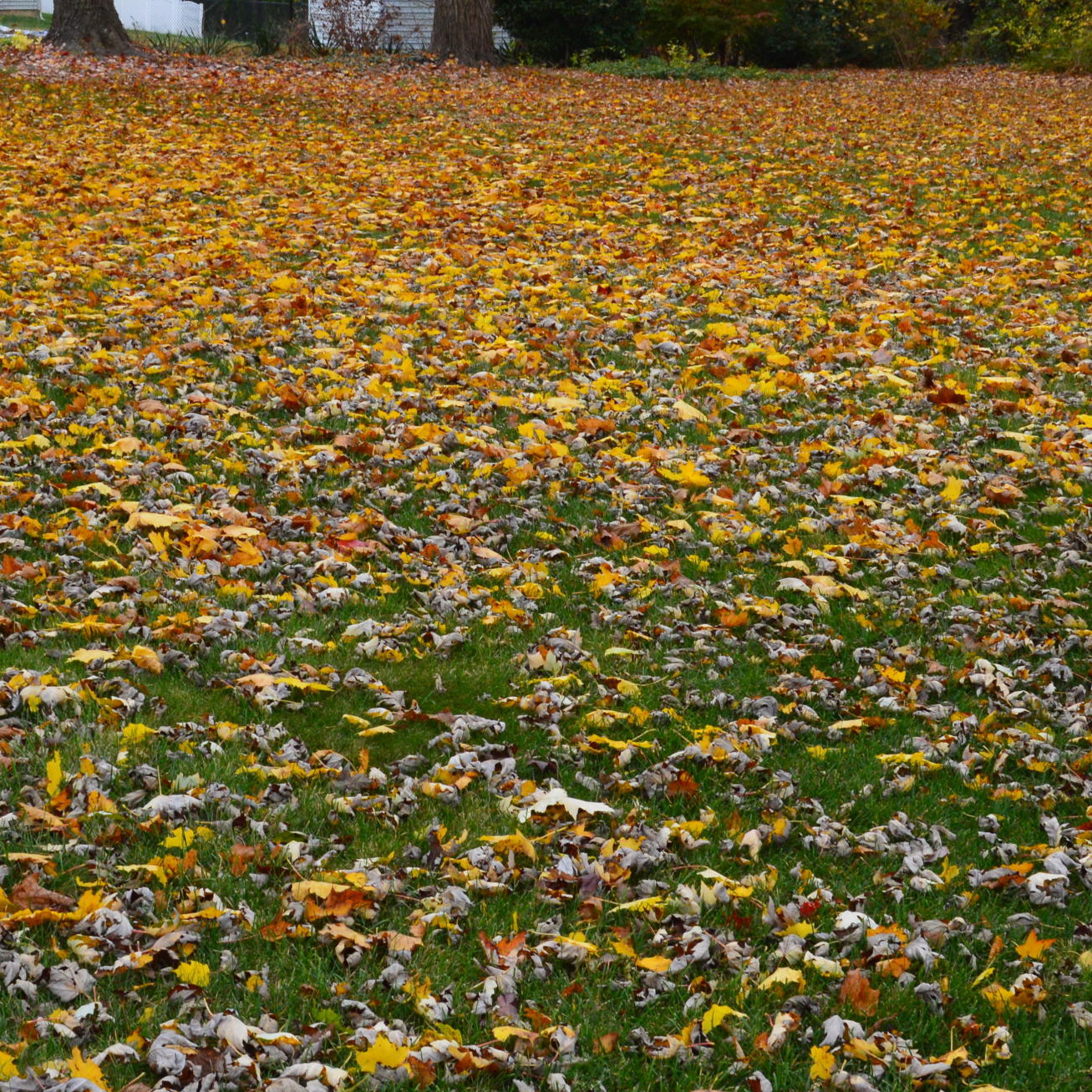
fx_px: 2712
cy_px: 565
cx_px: 499
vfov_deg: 22.8
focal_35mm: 76
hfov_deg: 22.8
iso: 400
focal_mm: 26
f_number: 9
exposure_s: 1/125
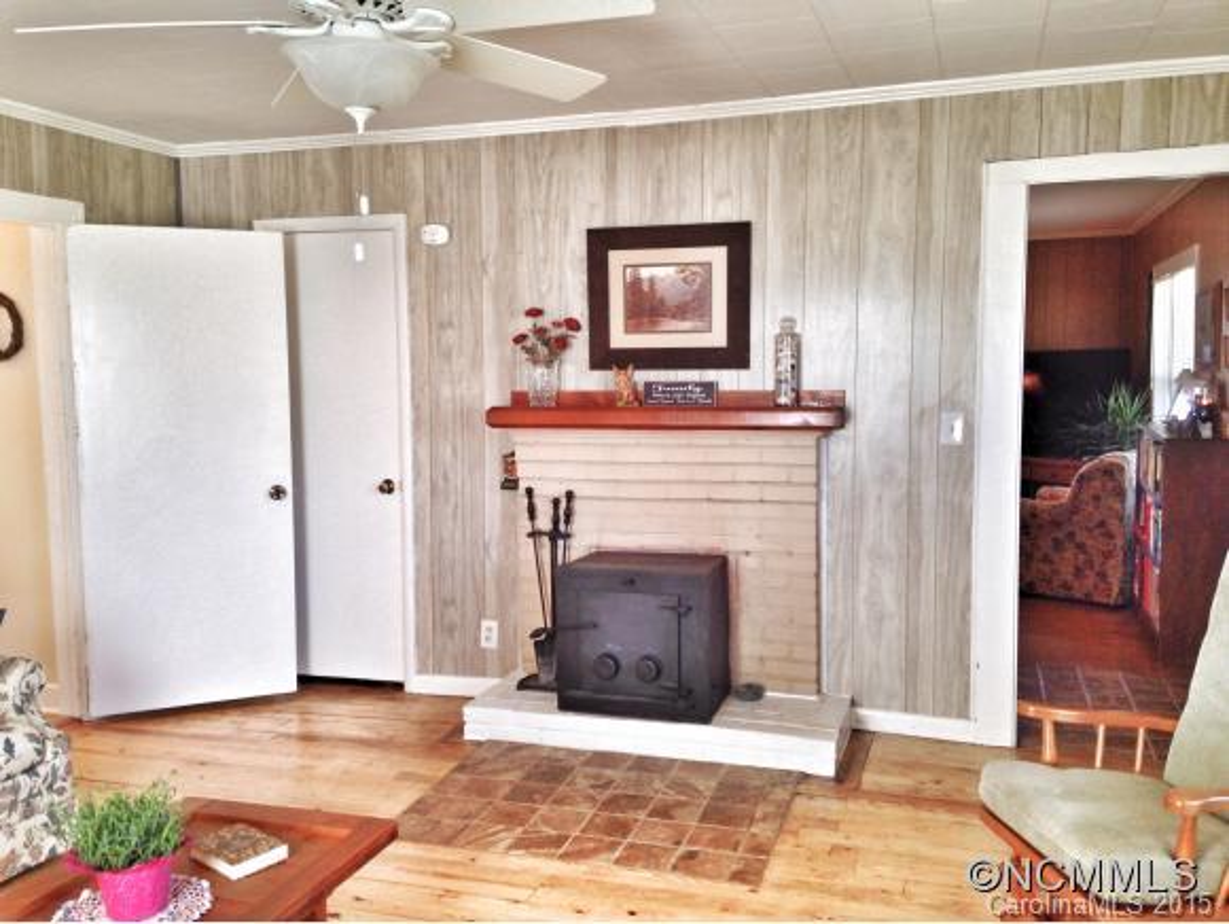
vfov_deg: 43.0
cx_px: 614
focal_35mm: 33
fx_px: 1173
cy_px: 462
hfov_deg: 55.3
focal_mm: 4.12
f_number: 2.4
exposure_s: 1/20
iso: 50
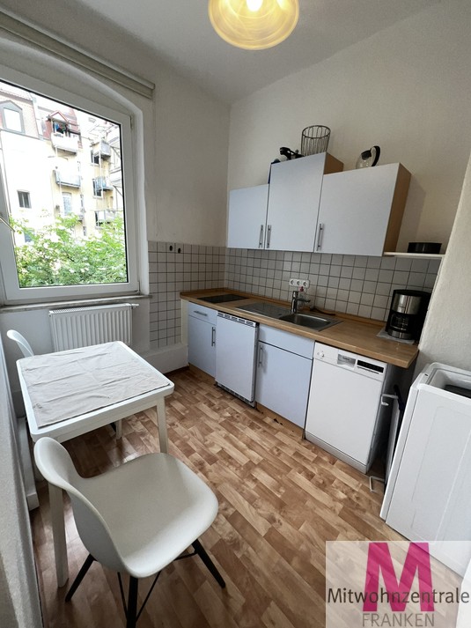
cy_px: 314
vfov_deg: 106.2
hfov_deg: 89.9
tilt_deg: -14.9
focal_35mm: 13
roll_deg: -4.5
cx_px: 236
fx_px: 236
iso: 50
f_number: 1.8
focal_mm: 1.57
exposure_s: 1/122
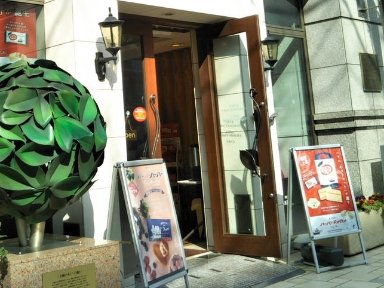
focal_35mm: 56
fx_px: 621
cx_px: 133
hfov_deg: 34.1
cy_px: 30
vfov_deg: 25.3
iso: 27
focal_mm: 4
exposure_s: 1/641
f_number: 2.2
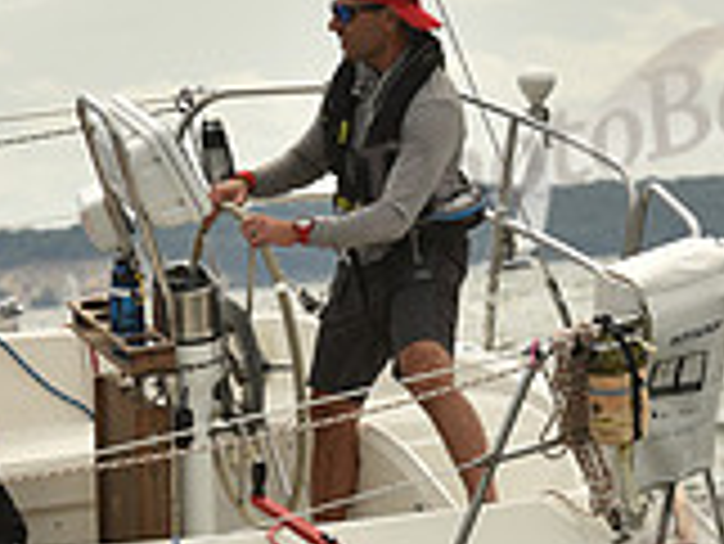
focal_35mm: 538
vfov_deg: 2.8
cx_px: 130
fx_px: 11261
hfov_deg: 3.7
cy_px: 416
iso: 250
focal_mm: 155
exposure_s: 1/800
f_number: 10
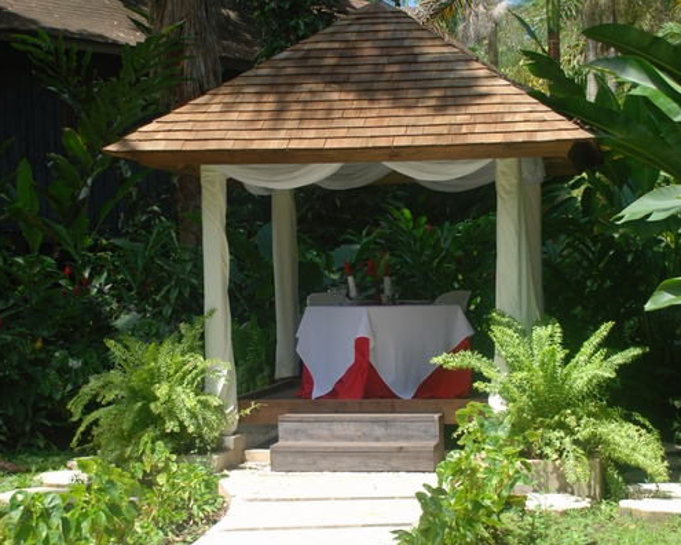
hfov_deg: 25.5
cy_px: 306
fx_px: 1506
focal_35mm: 75
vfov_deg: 20.5
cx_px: 338
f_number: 4.5
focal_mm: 35
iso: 100
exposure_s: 1/200
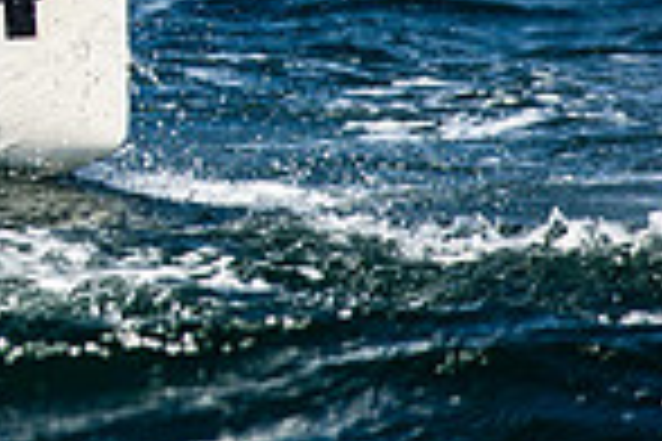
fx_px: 14471
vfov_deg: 1.7
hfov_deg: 2.6
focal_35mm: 787
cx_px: -576
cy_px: -279
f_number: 5.6
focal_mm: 200
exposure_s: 1/4000
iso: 500
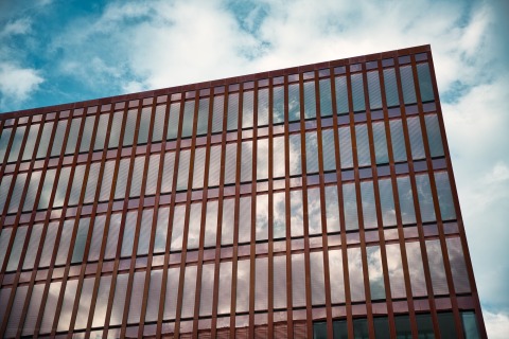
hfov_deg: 38.9
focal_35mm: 51
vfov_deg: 26.5
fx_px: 721
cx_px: 254
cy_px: 170
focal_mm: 51
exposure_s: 1/640
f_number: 2.8
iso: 100
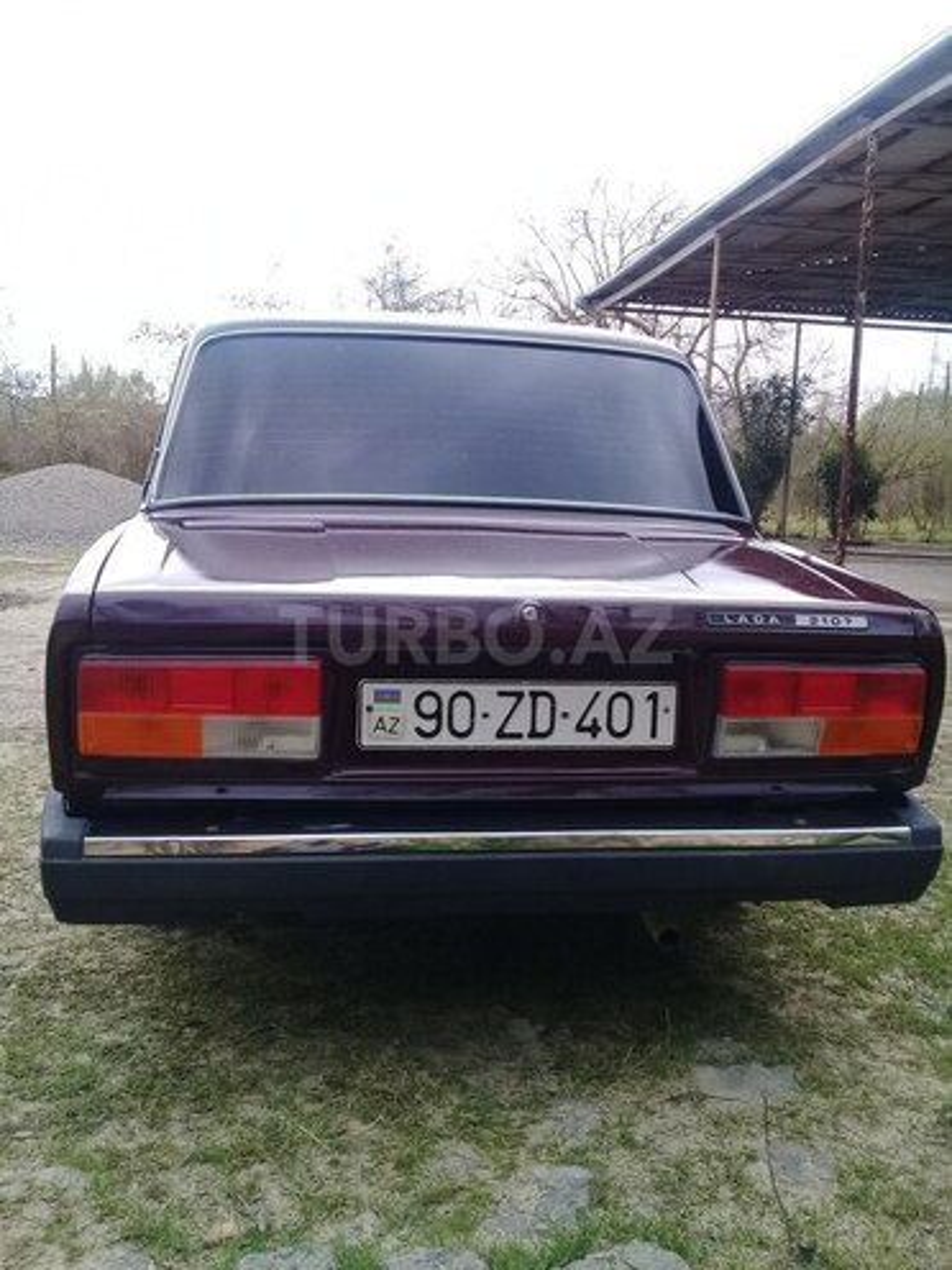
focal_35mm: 31
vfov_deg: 58.4
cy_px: 635
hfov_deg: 45.4
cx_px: 476
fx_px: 1137
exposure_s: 1/427
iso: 50
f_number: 2.2
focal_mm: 3.3
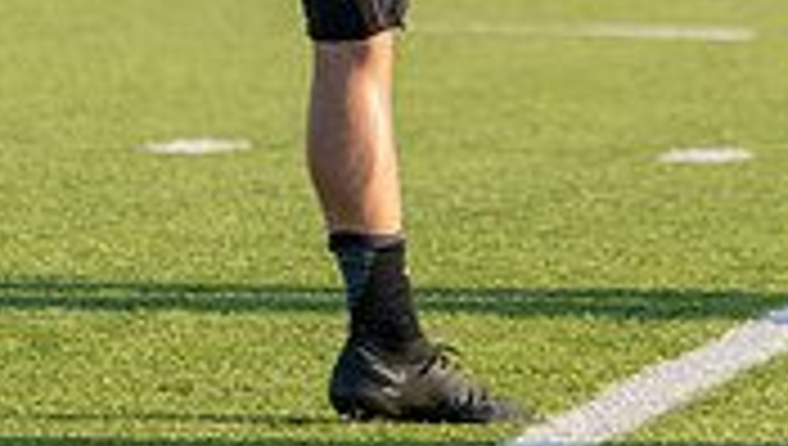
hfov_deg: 2.5
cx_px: 944
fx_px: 18203
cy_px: -461
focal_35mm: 870
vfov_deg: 1.4
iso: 500
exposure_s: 1/1250
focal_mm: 206
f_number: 5.6
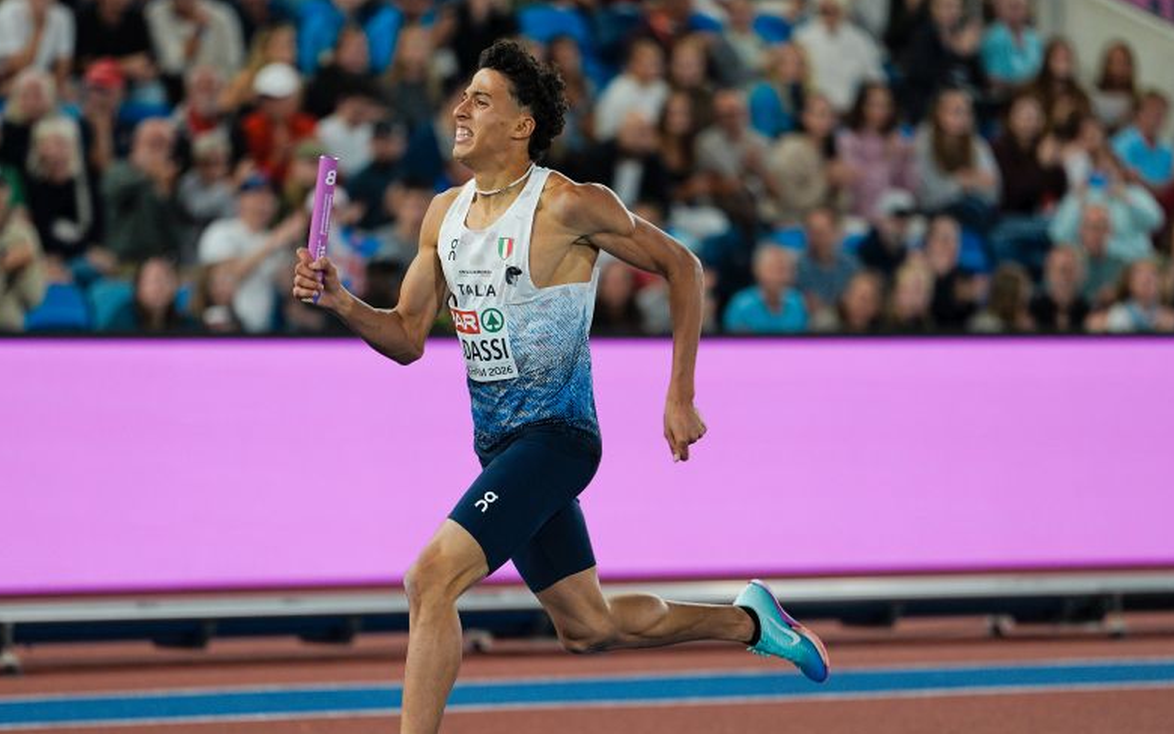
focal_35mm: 196
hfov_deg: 10.7
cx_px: 560
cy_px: 446
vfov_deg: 6.7
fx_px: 6273
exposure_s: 1/1250
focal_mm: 150
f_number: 2
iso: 640
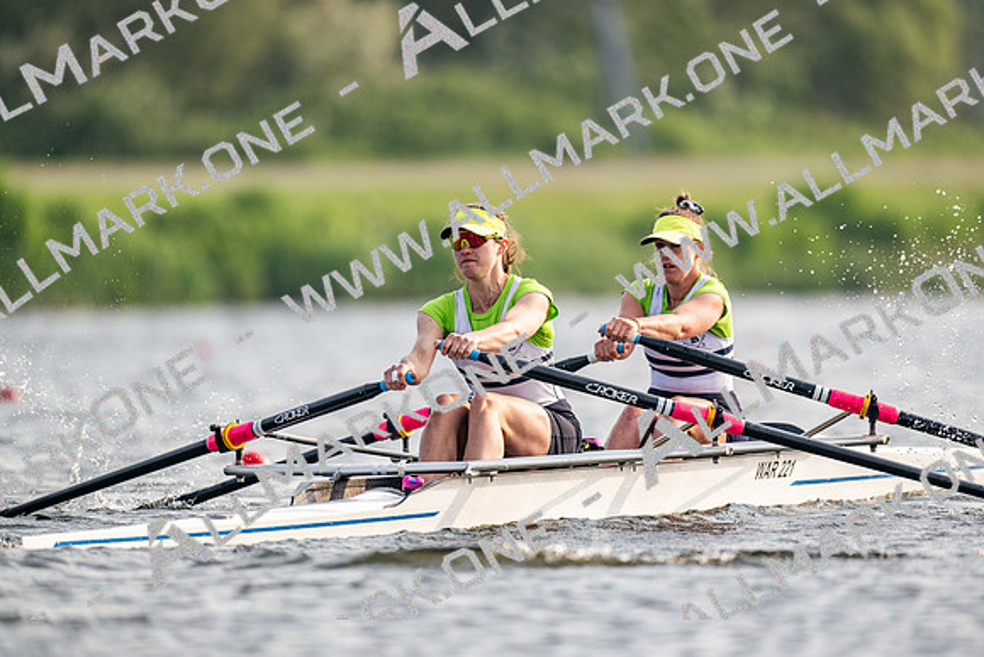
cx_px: 492
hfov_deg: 3.4
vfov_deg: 2.3
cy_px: 328
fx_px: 16403
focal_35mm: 600
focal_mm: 600
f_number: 4
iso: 360
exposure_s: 1/2500
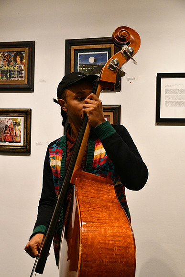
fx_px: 439
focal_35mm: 57
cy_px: 138
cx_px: 92
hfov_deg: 23.8
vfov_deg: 35.0
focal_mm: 38
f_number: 4.2
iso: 3200
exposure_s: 1/125
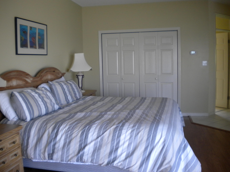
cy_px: 86
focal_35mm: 35
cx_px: 115
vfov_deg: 40.7
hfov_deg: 52.6
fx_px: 233
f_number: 3.1
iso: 208
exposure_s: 1/58.5
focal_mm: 6.3
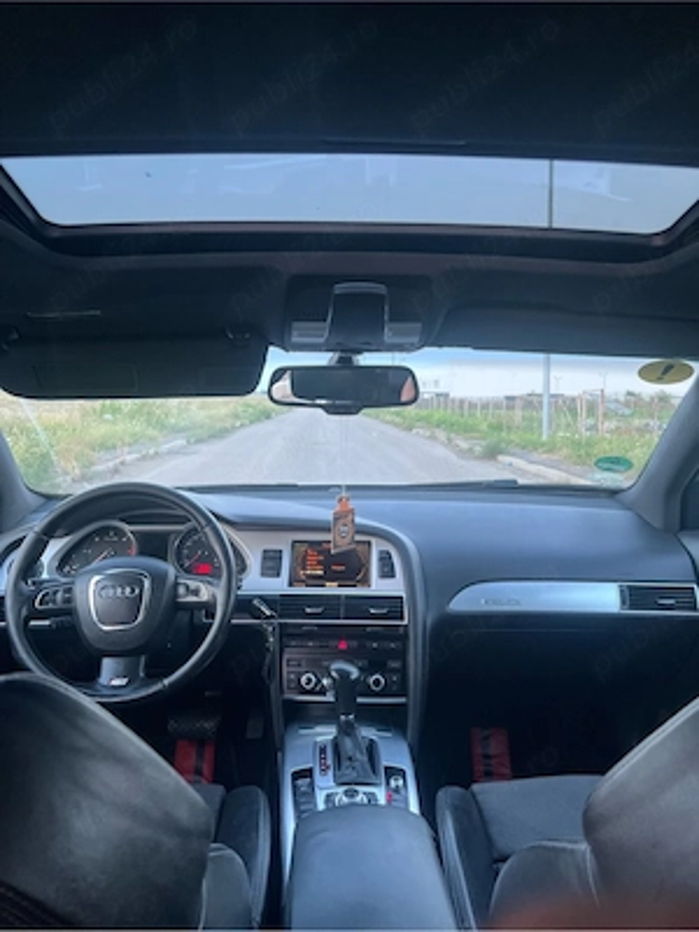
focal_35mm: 26
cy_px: 466
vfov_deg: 67.3
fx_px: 700
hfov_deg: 53.1
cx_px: 350
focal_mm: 5.7
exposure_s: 1/60
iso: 250
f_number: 1.5
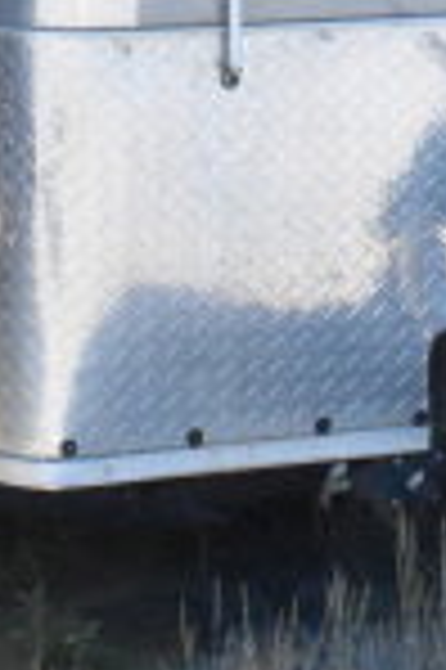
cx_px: 469
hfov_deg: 6.7
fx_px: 3781
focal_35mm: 203
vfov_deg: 9.6
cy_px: -573
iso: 6400
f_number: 16
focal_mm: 22
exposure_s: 1/1000
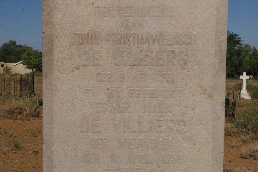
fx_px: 430
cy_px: 86
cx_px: 129
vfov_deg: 22.6
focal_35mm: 60
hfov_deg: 33.4
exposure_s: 1/4000
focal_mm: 40
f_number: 19
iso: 3200
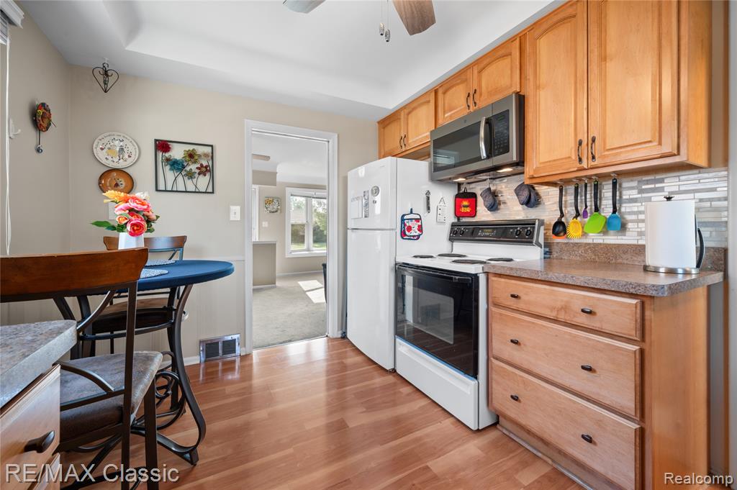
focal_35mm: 14
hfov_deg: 104.3
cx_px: 368
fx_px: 286
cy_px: 245
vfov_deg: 81.1
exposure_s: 1/1.25
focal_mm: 14
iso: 100
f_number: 11
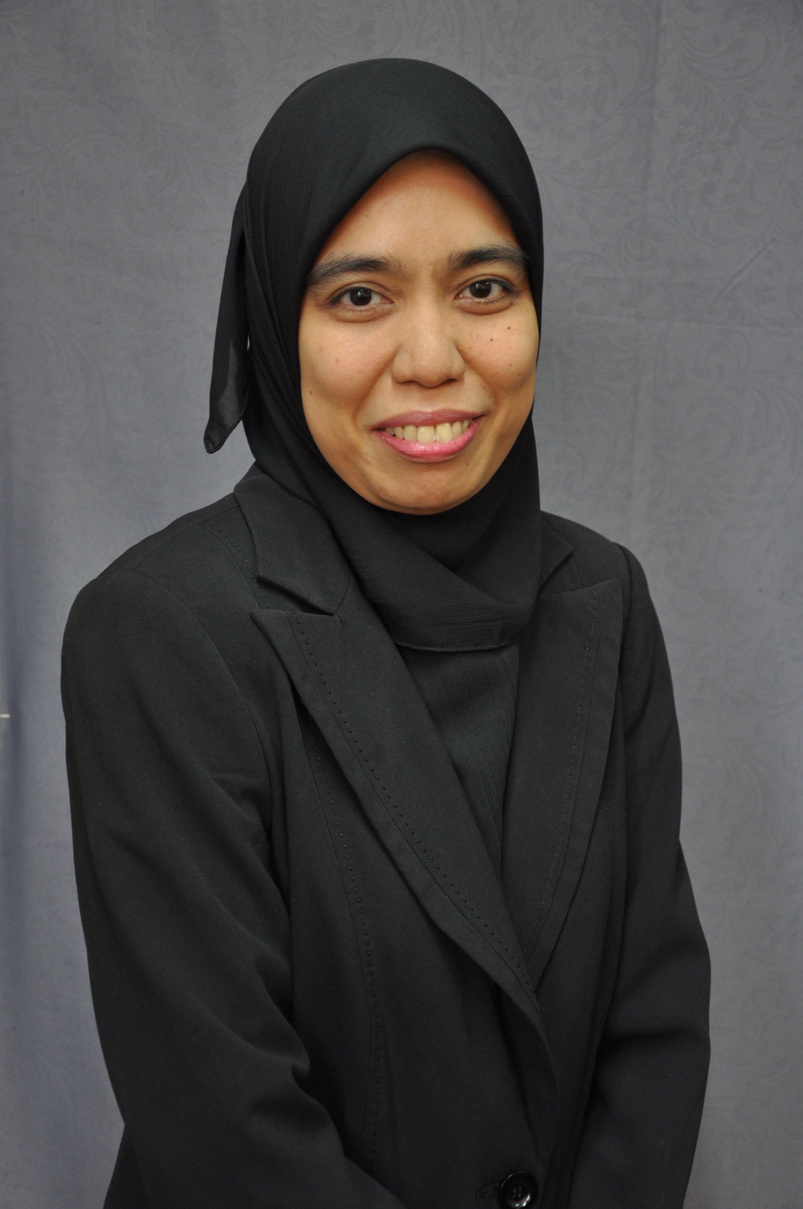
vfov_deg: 29.9
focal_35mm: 68
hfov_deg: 20.1
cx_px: 402
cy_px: 604
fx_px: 2264
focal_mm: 45
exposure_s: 1/25
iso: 640
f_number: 4.8
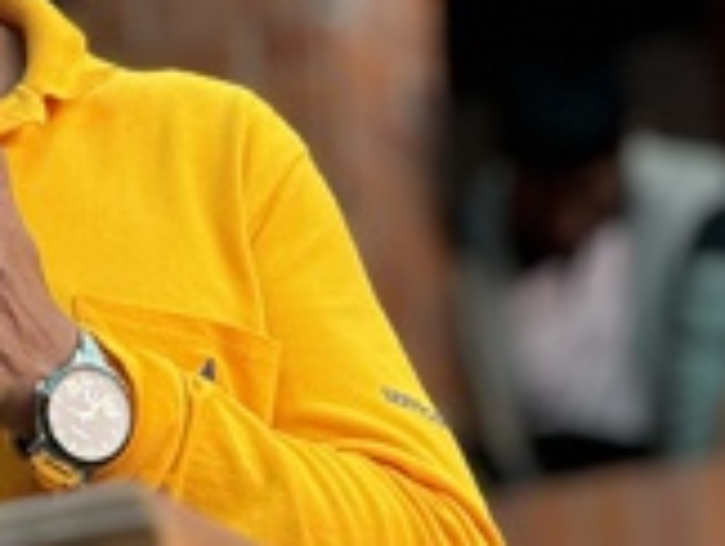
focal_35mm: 407
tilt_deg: +22.3
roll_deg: +1.2
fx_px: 8537
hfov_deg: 4.8
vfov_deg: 3.6
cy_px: -302
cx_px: -425
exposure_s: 1/99
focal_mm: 15.66
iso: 64
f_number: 2.8
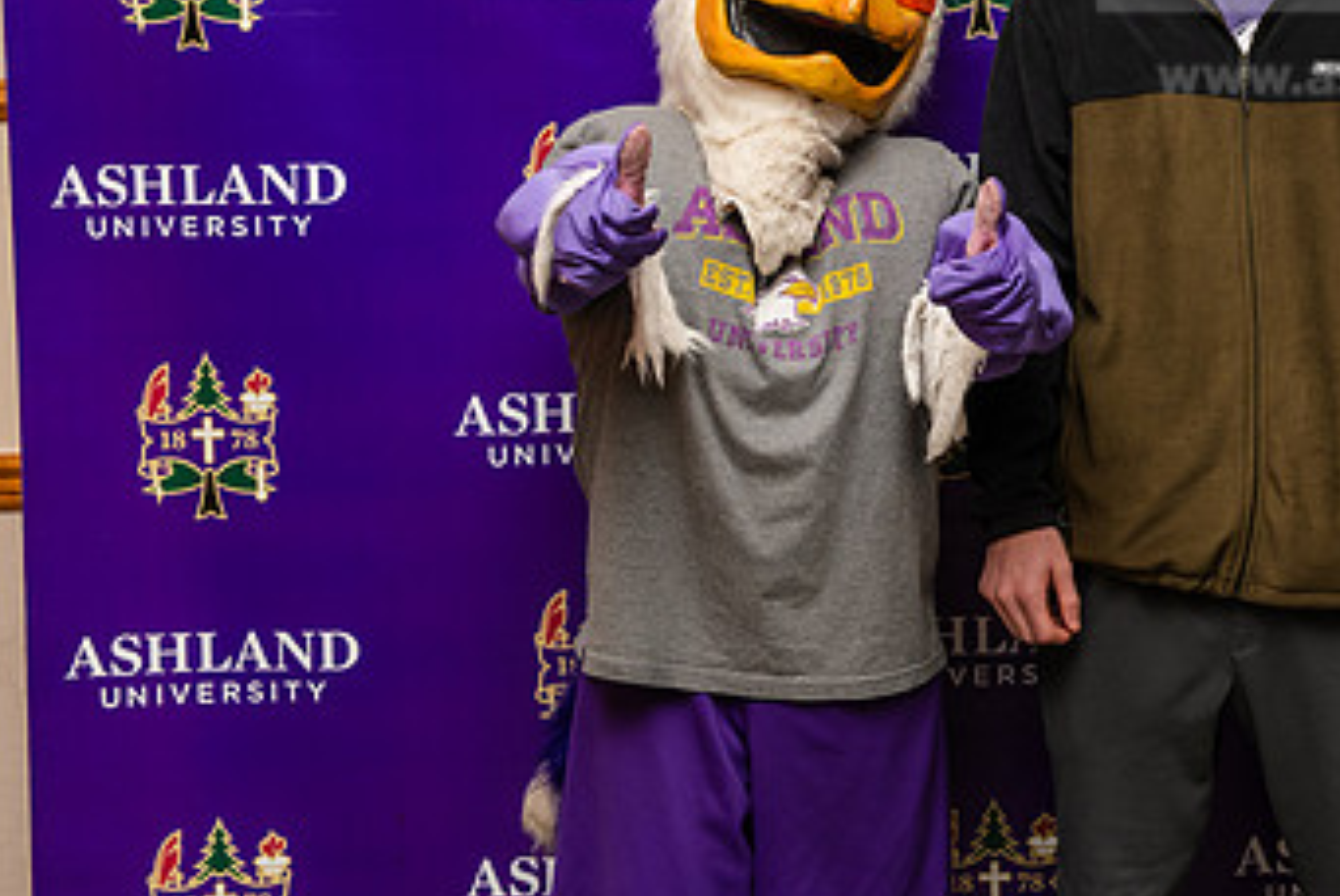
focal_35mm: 85
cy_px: 159
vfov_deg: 16.0
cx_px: 978
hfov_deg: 23.7
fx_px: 3166
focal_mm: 50
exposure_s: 1/200
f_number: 5.6
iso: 800
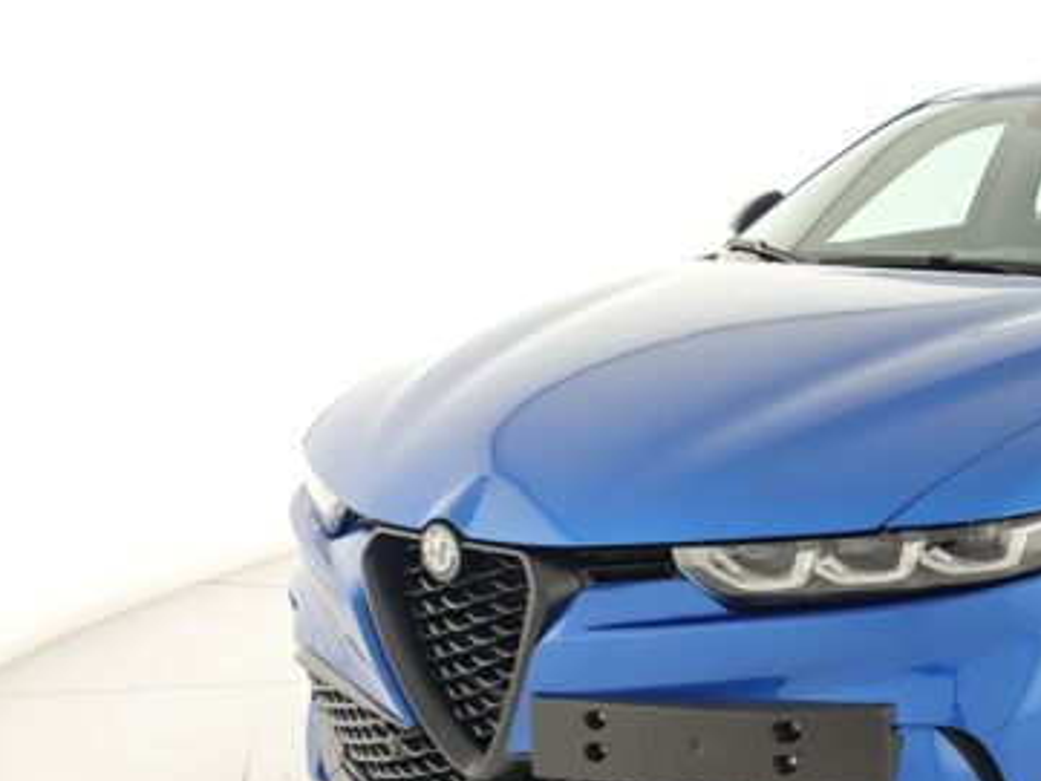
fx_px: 1534
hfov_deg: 32.9
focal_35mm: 51
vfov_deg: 28.6
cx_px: 1142
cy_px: 392
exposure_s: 1/100
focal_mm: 6.55
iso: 69
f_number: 1.6
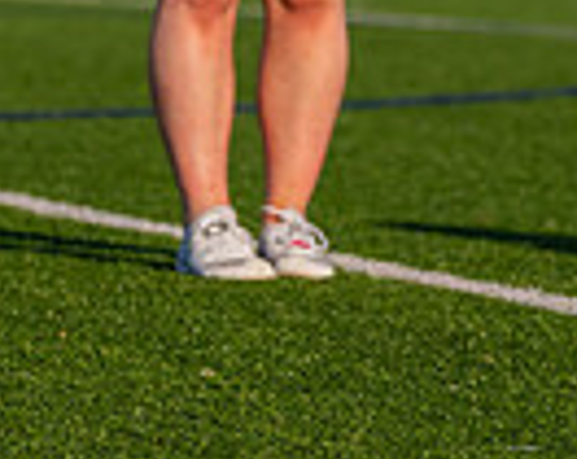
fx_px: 10172
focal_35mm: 597
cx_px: -249
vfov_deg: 2.6
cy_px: -530
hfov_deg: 3.2
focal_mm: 95
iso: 100
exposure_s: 1/5000
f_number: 2.8
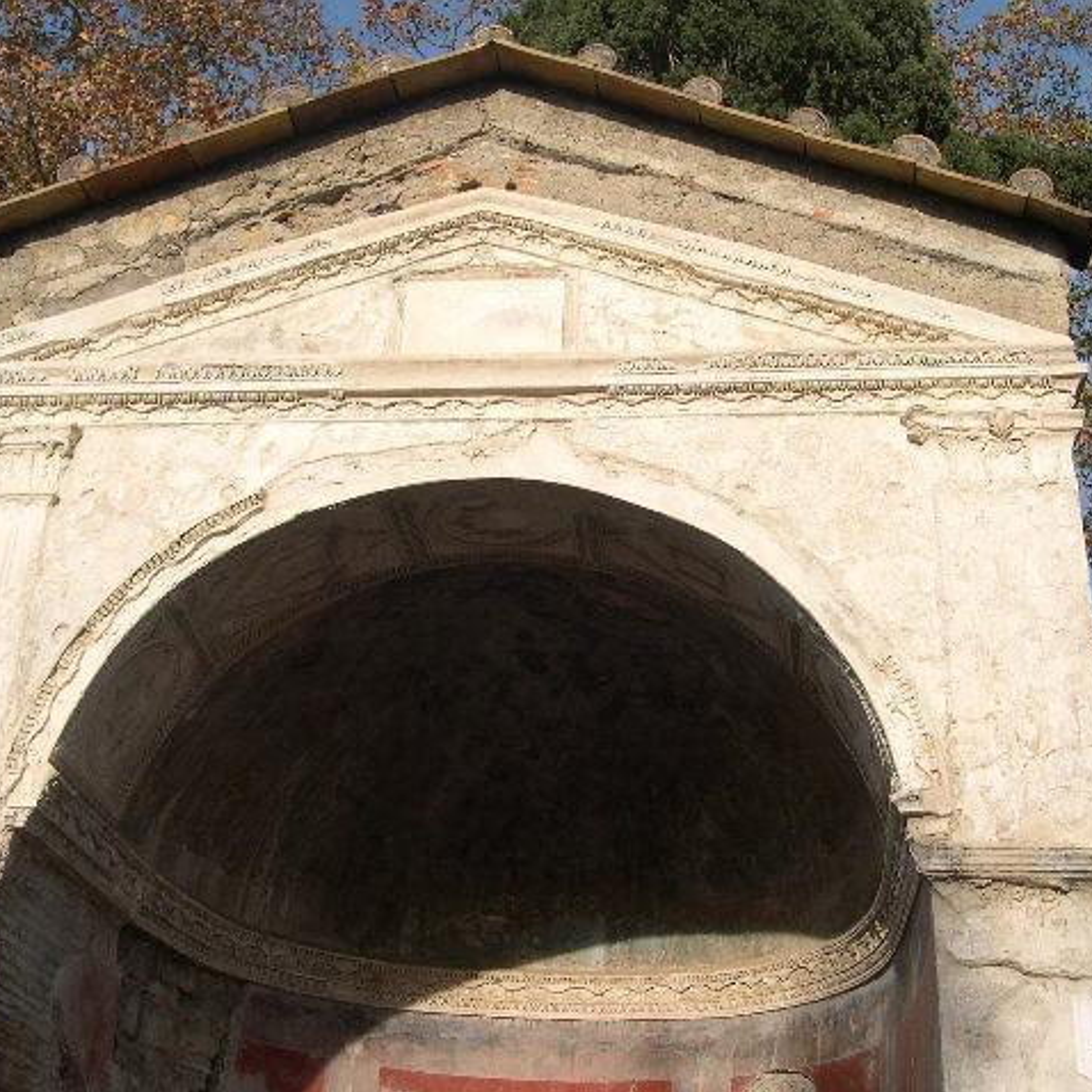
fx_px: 1606
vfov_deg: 37.6
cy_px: 546
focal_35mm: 45
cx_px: 484
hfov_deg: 37.5
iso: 100
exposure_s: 1/148
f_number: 7.6
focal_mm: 8
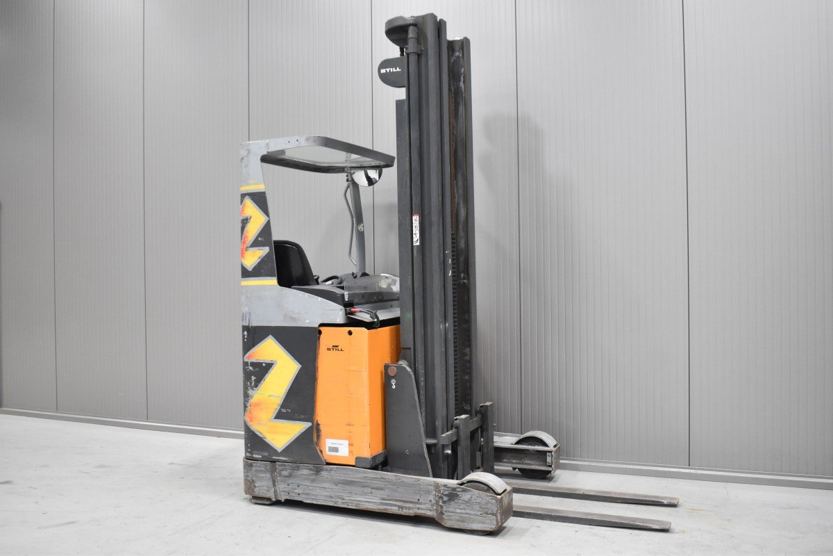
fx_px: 764
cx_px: 416
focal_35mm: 33
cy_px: 278
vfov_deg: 40.0
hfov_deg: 57.2
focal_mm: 22
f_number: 4.5
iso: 1600
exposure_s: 1/40
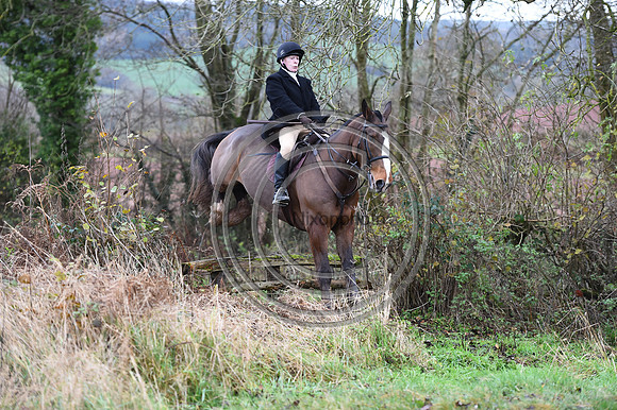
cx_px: 308
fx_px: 2090
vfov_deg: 11.2
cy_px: 205
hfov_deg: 16.8
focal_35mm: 122
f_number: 3.5
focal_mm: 122
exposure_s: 1/1000
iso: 1250
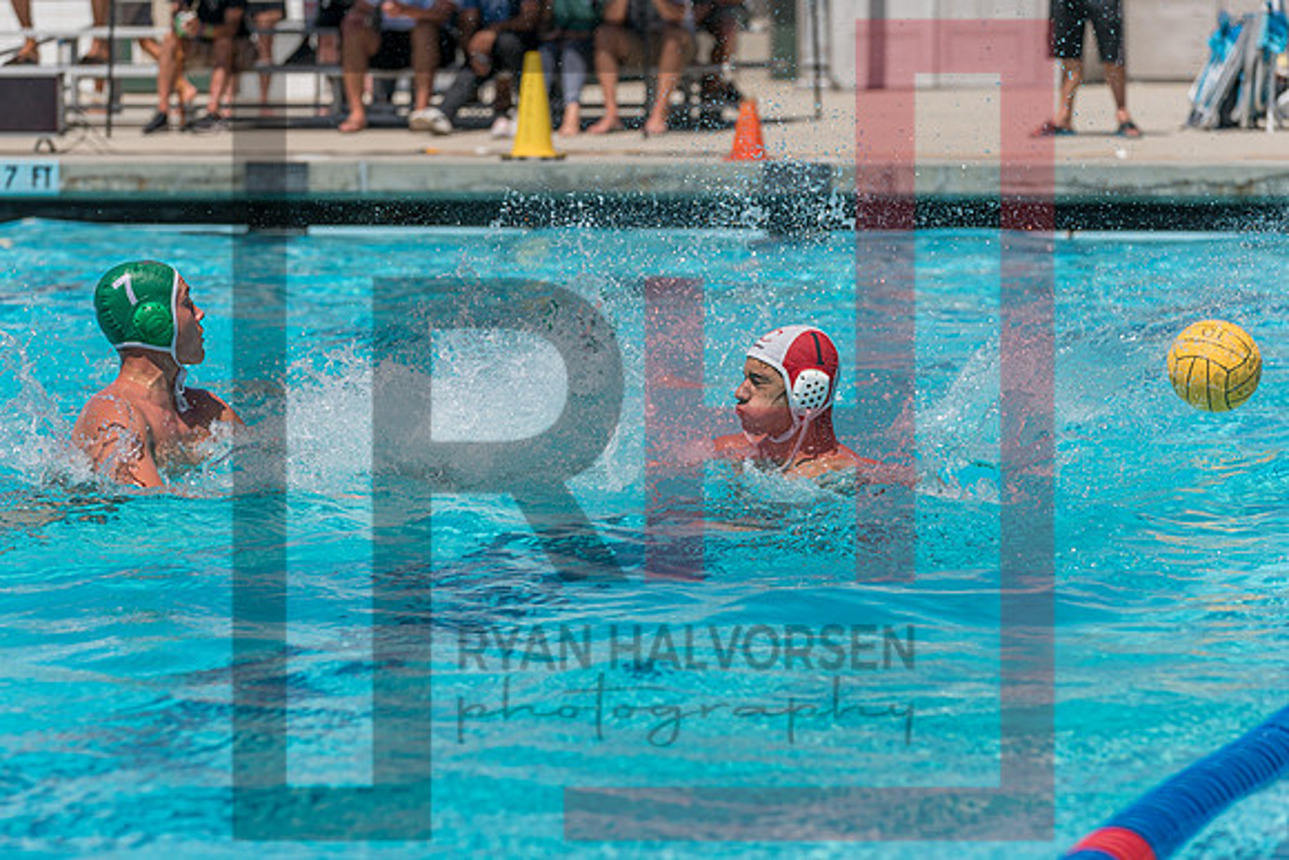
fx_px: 5298
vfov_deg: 9.3
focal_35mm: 148
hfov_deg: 13.9
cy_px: 386
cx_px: 578
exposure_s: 1/2000
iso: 100
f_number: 4.5
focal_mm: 134
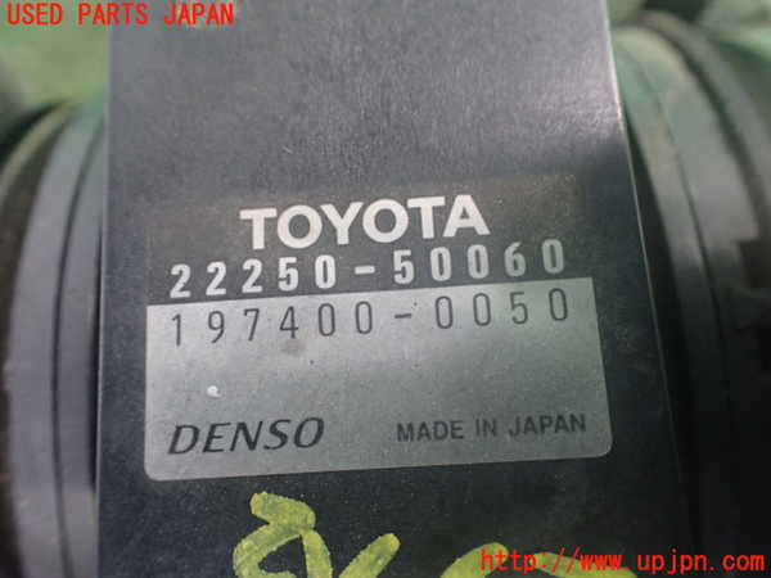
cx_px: 386
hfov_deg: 60.0
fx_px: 668
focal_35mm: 30
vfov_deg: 46.8
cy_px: 289
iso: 800
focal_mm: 5.4
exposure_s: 1/30
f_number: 2.3
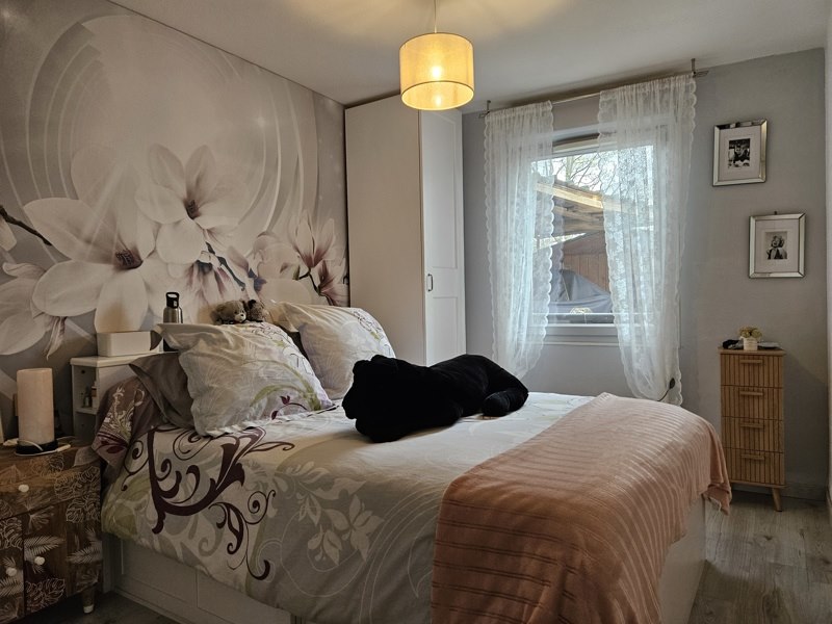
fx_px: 553
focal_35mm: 23
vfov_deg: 58.9
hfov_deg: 73.9
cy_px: 312
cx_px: 416
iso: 250
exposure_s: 1/170
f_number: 1.8
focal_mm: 5.4
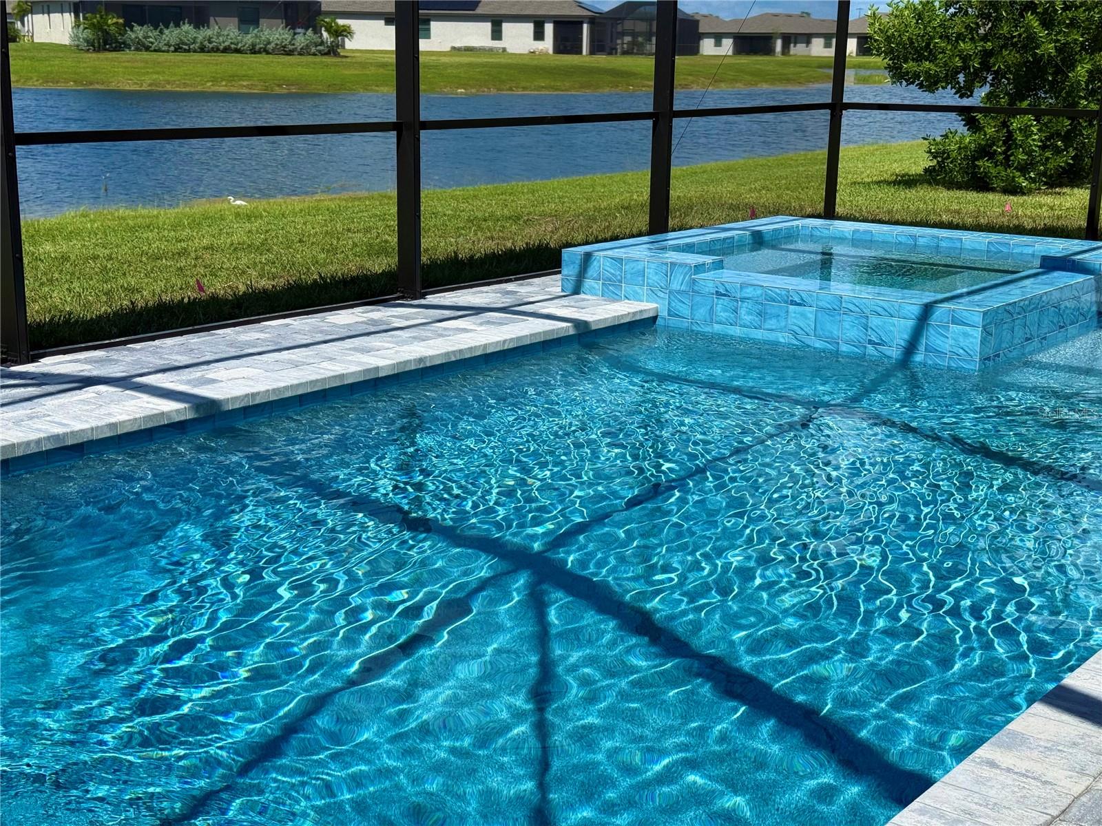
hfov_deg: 39.7
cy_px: 413
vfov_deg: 30.3
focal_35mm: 48
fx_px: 1528
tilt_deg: -13.0
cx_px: 551
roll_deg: -0.8
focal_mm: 6.76
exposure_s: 1/3704
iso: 64
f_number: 1.78
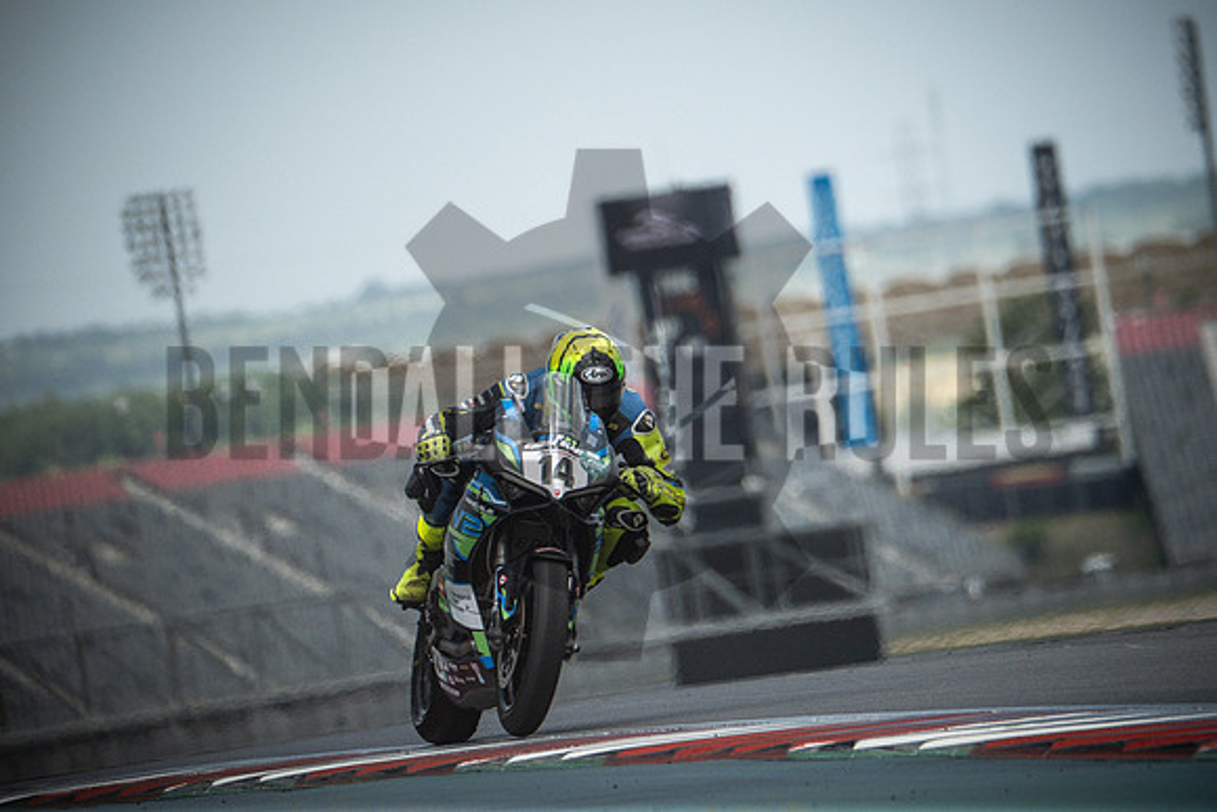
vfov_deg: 2.3
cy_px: 406
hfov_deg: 3.4
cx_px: 608
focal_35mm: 600
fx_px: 20287
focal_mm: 400
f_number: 5.6
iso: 1600
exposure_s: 1/2500
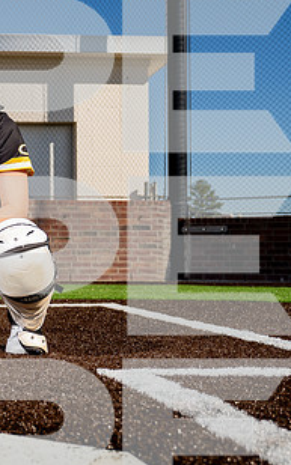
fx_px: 851
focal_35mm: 67
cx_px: -83
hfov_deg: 18.2
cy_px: 257
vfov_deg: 30.6
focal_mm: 35
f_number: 4
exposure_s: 1/1000
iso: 100
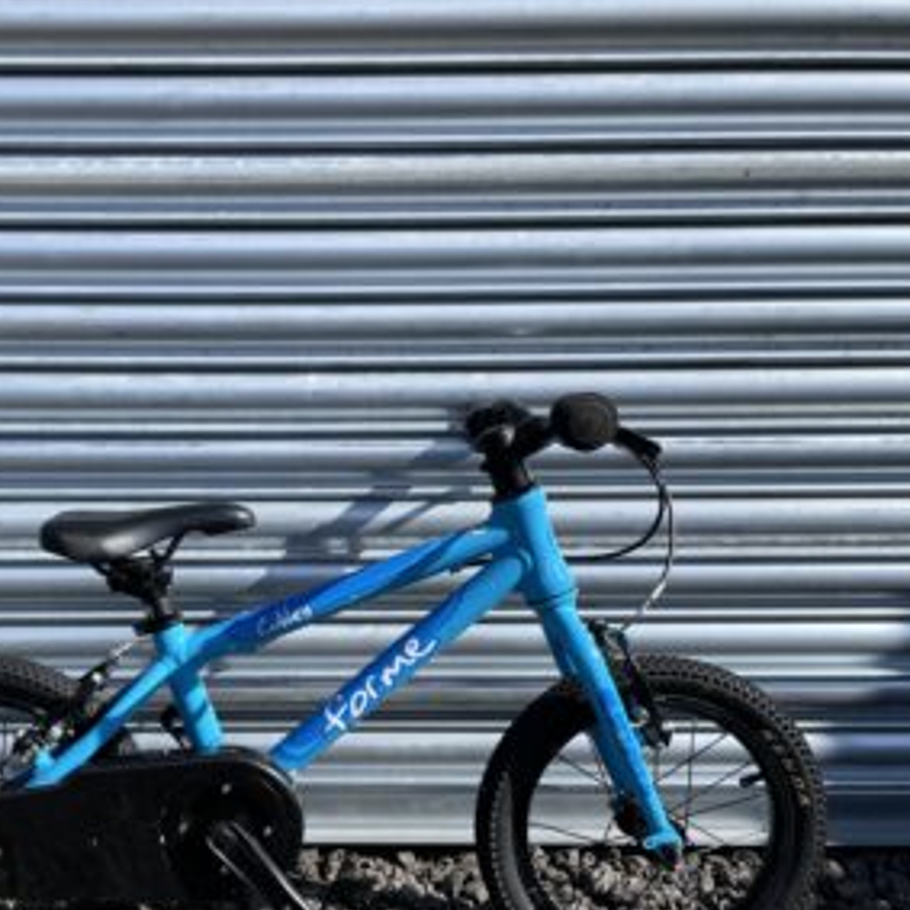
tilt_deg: -16.2
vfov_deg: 42.5
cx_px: 286
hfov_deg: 42.1
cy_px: 576
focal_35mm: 39
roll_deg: -1.3
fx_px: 1160
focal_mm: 4.2
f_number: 1.6
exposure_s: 1/2817
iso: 32
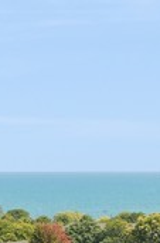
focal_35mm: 190
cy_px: 173
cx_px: 132
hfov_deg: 7.2
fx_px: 1274
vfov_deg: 10.8
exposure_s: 1/60
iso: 100
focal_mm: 30
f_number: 13
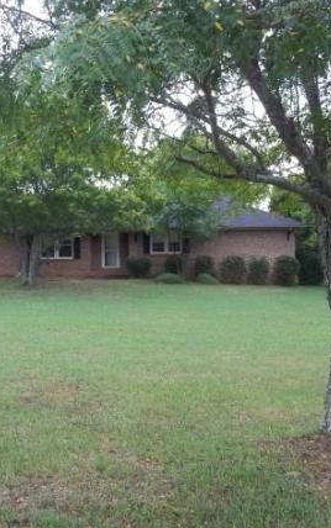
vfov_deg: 43.5
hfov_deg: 28.0
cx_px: 149
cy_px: 266
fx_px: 663
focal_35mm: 46
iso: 64
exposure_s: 1/200
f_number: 2.9
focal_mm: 5.7
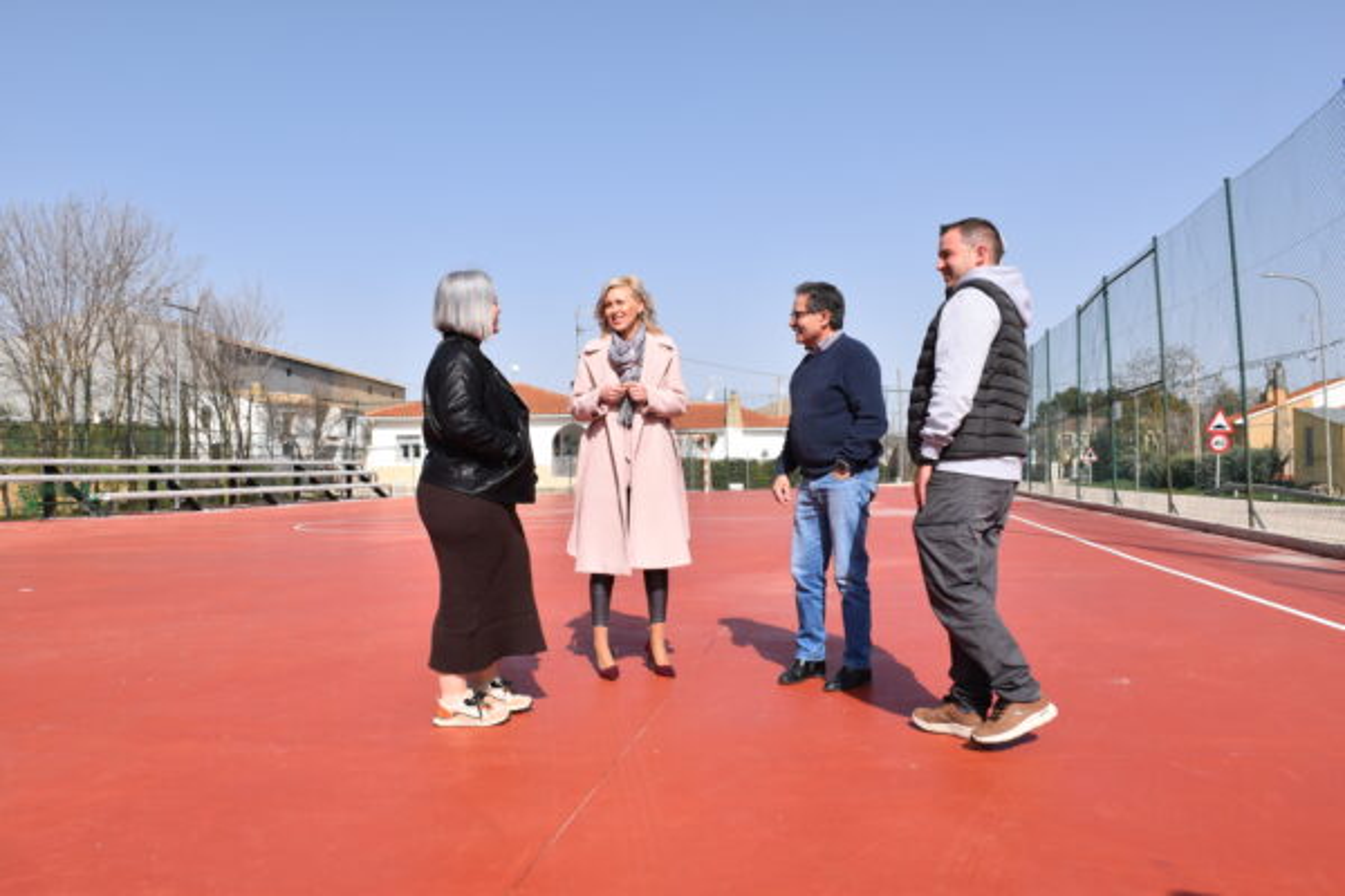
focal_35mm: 27
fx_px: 1009
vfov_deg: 47.9
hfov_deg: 67.4
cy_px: 448
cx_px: 672
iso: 200
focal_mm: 18
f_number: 10
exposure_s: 1/400
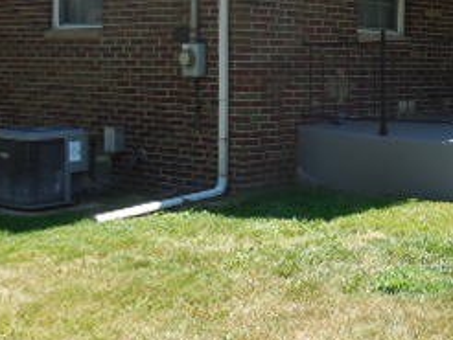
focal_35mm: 65
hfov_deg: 28.8
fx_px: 851
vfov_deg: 22.4
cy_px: 86
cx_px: 398
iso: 125
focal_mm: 4.5
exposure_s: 1/640
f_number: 3.1
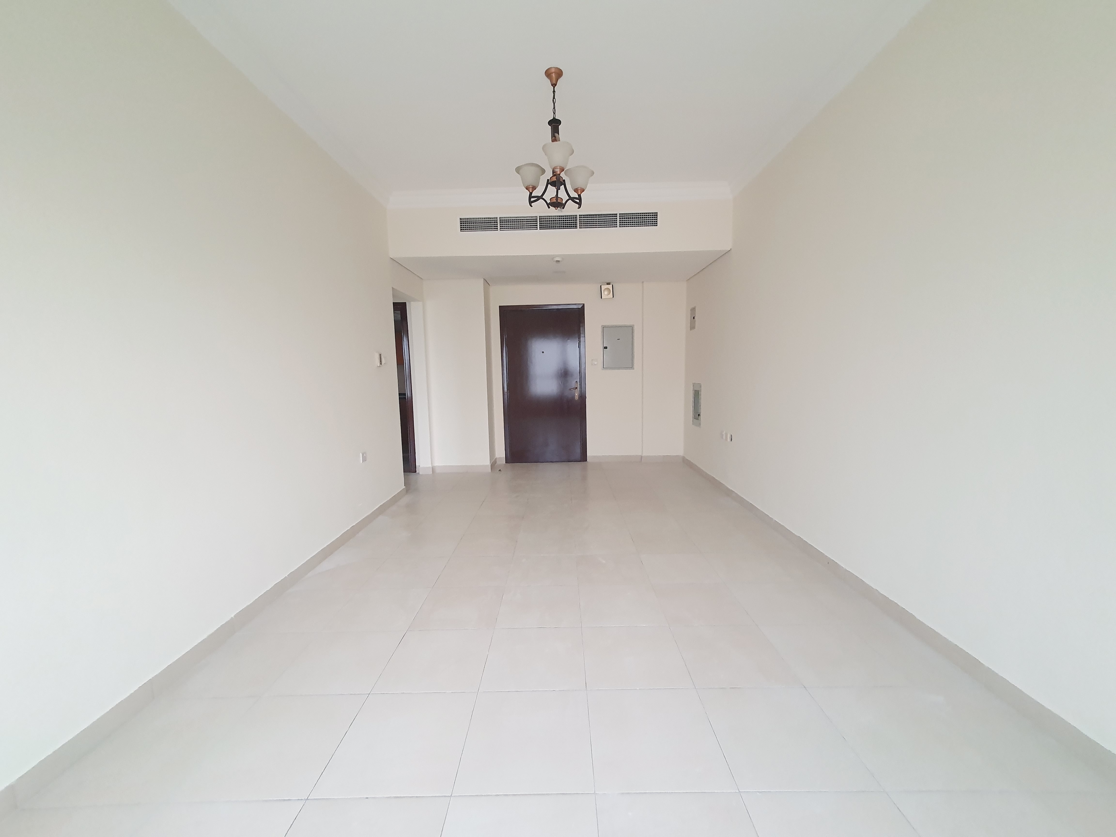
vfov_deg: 89.9
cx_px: 558
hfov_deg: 106.2
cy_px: 418
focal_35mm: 13
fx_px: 419
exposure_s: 1/60
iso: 320
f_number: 2.2
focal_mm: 1.8
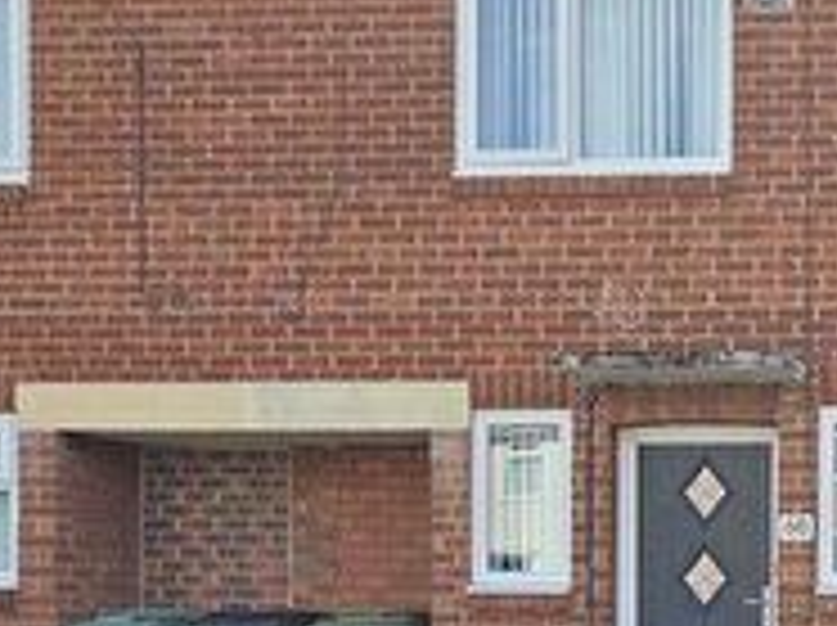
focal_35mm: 49
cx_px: 999
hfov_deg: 32.4
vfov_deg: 27.8
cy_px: 633
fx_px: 1183
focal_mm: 2.2
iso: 50
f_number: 2.2
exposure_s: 1/1238
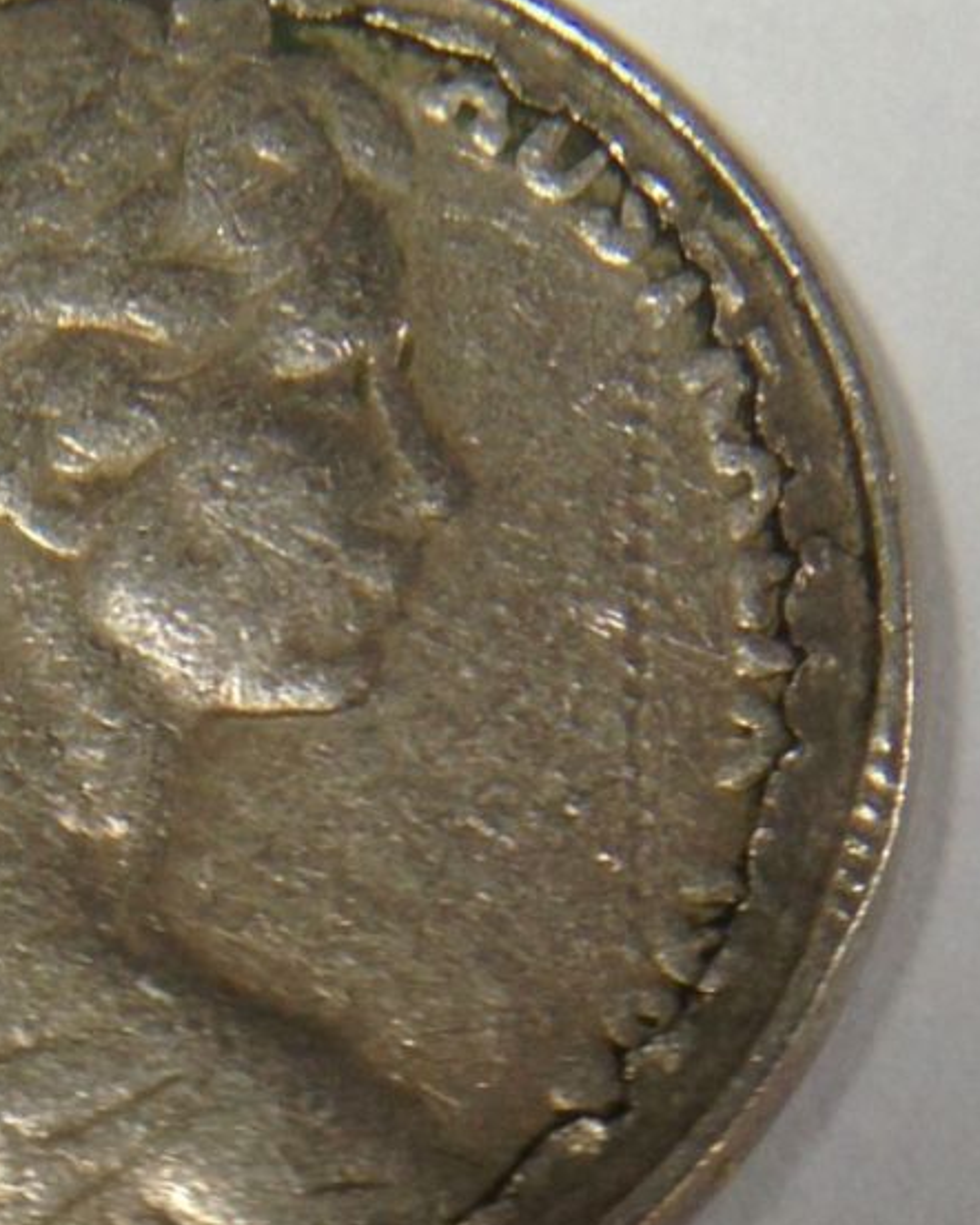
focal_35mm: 35
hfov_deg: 42.2
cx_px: 486
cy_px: 659
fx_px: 1268
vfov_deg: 51.5
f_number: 2.4
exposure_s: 1/20
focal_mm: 4.13
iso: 80
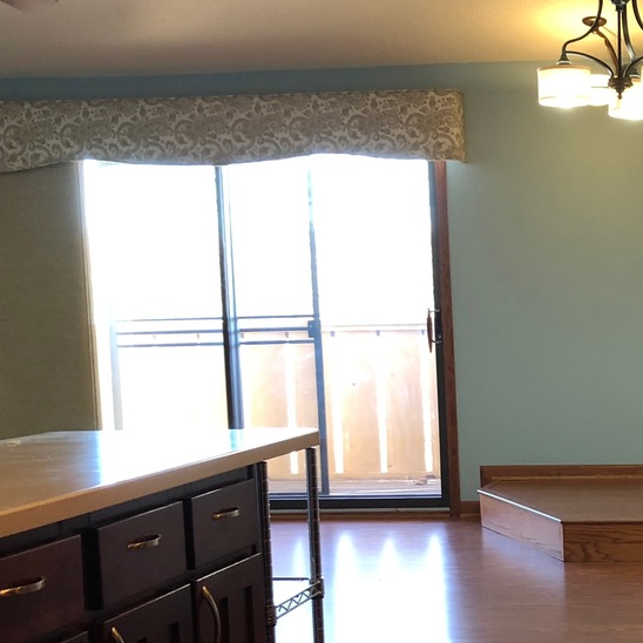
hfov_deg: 24.4
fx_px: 1366
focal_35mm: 65
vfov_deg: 26.2
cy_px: 466
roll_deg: +1.7
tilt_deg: -7.5
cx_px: 733
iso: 40
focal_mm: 3.99
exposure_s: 1/20
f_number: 1.8
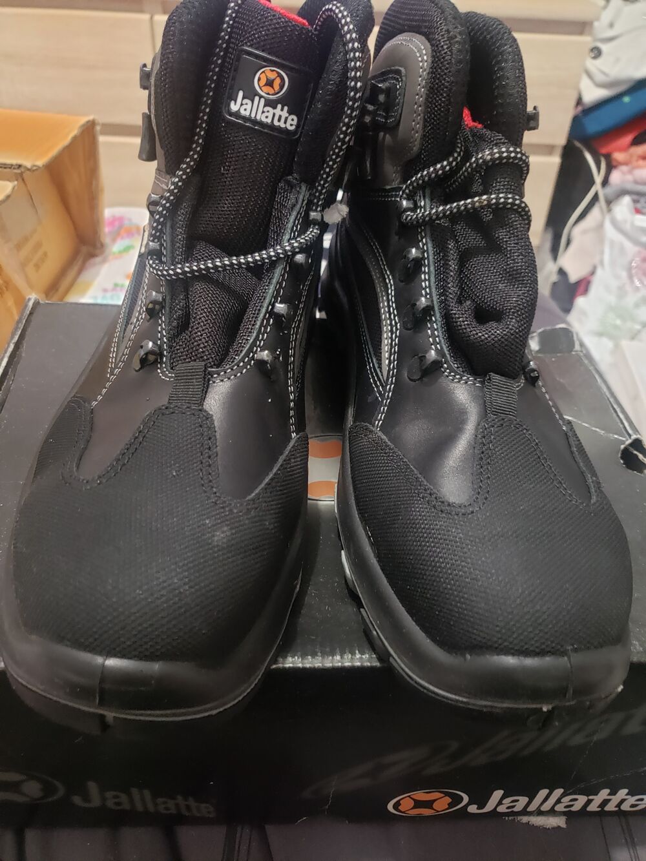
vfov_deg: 67.3
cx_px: 323
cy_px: 430
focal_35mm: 26
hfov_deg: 53.1
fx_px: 647
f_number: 1.5
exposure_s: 1/10
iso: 500
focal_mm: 4.3
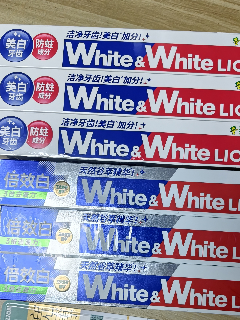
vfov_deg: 51.2
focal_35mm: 35
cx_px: 149
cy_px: 225
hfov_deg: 40.4
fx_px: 324
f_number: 1.88
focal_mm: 5.56
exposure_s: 1/100
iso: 746
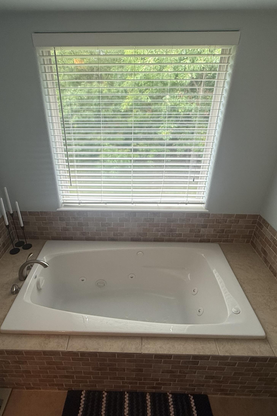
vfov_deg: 84.0
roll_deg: -1.2
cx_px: 127
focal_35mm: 20
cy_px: 206
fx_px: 231
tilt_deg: -28.5
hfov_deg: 61.8
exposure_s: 1/120
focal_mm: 2.22
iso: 125
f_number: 2.2
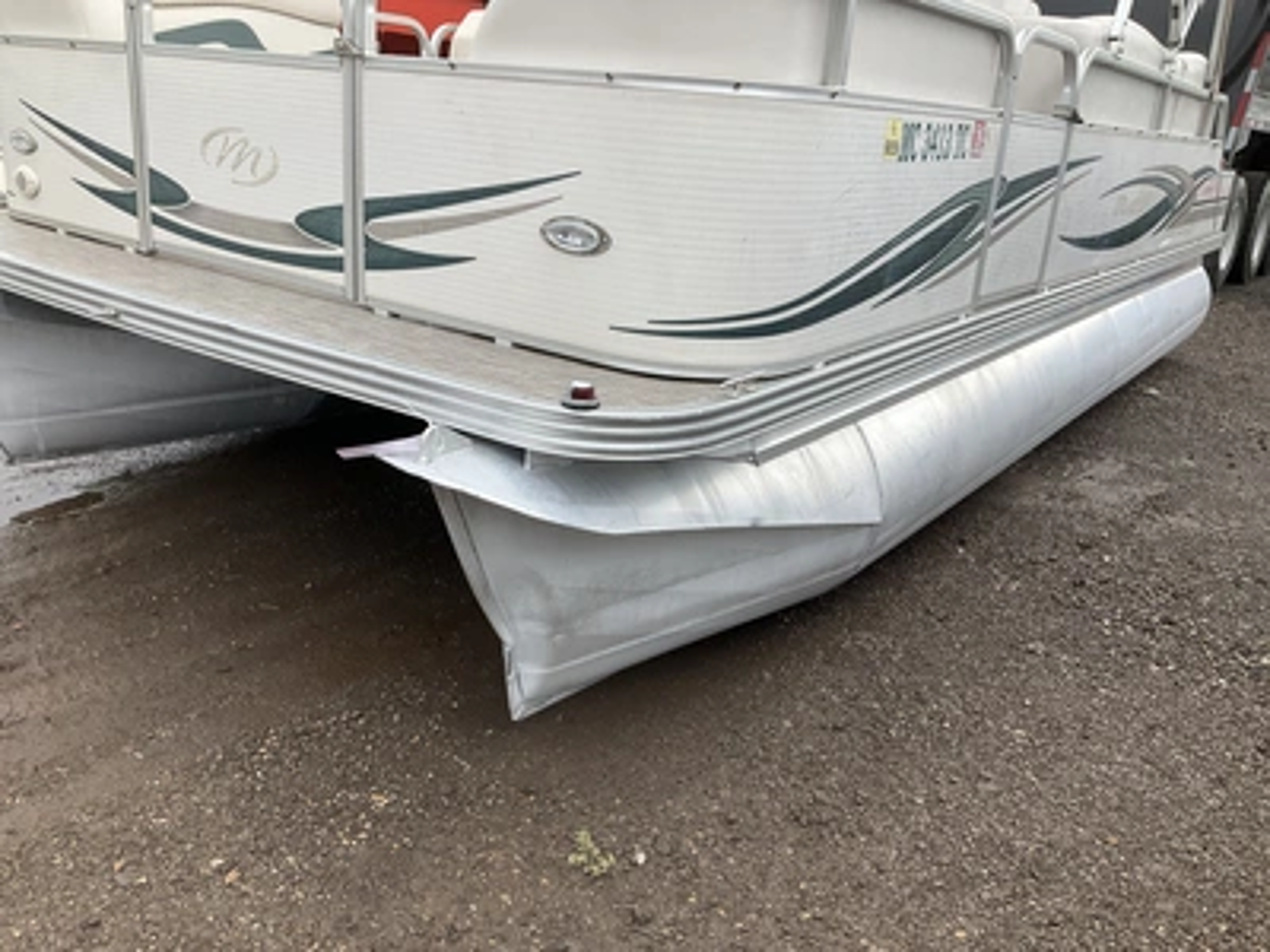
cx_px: 635
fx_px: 1064
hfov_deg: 61.7
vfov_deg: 48.2
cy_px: 476
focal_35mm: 29
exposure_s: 1/593
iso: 25
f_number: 1.8
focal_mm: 3
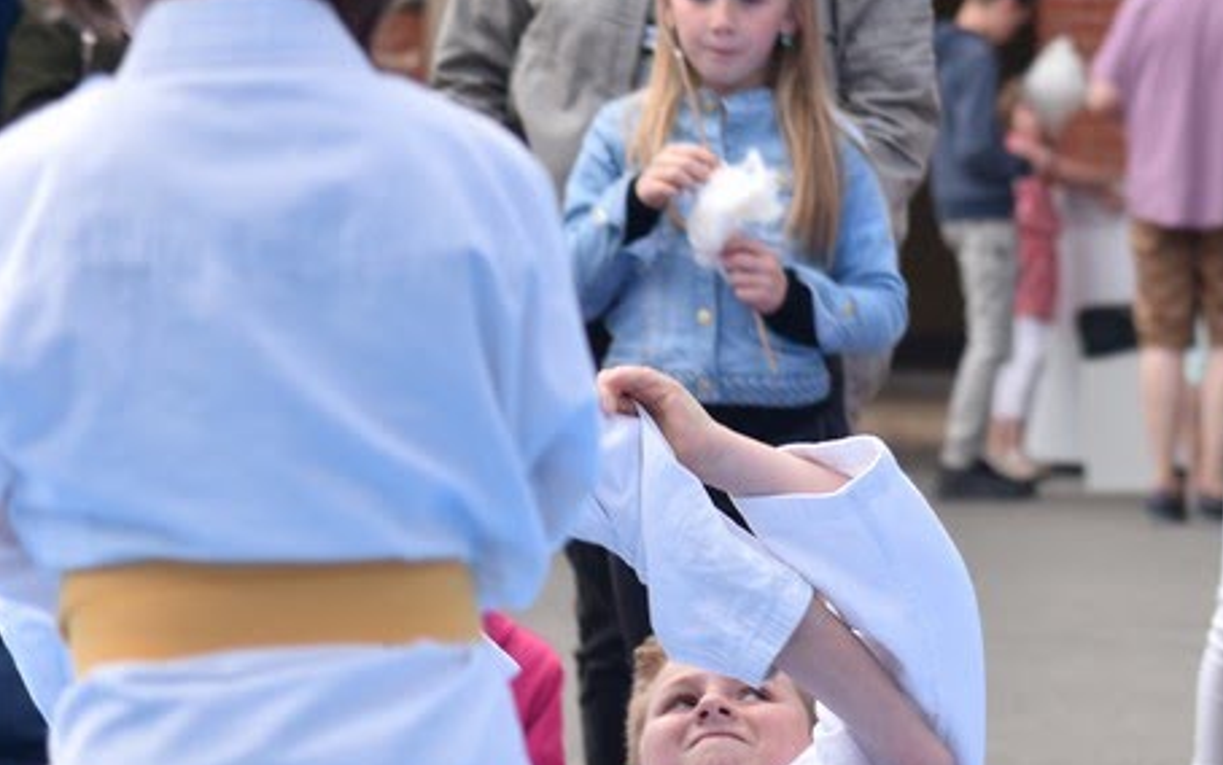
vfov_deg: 4.5
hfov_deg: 7.2
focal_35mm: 293
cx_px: 964
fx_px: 9773
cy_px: 686
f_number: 4
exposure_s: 1/500
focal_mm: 85
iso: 100
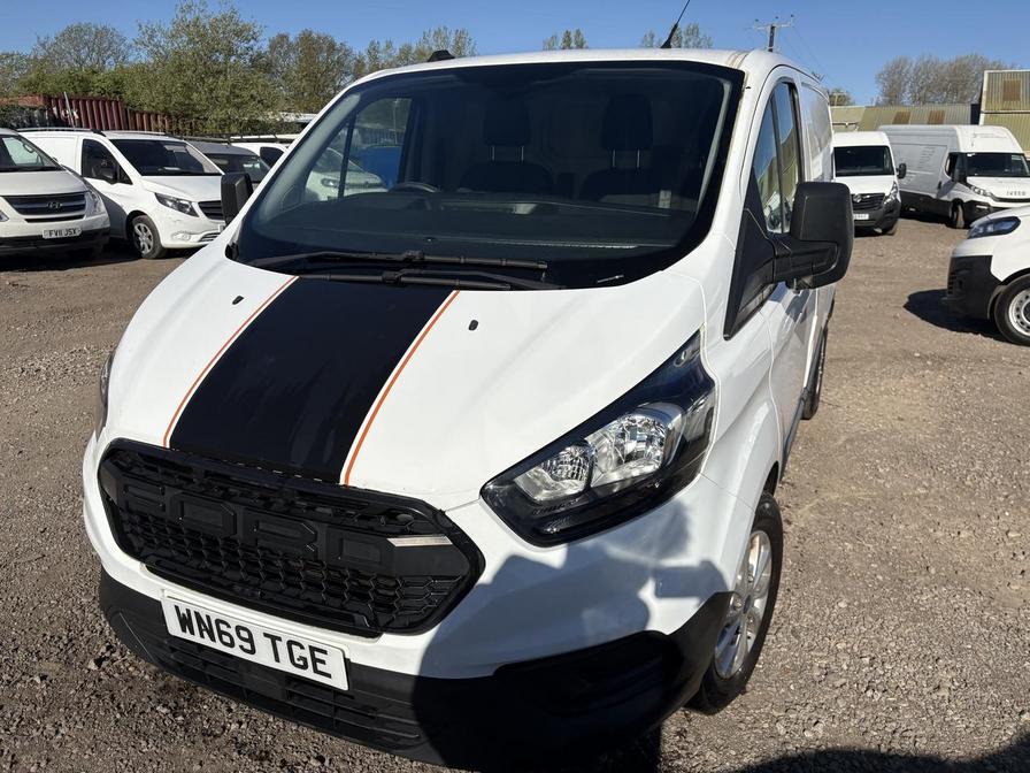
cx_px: 515
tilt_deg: -11.2
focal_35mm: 26
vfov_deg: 53.1
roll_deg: +1.6
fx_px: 774
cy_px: 386
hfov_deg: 67.3
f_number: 1.6
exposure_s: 1/8850
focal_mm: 5.96
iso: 50
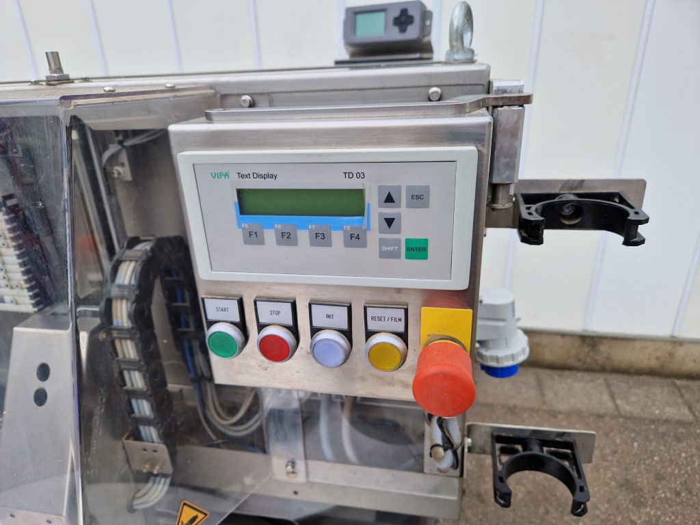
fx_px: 465
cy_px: 262
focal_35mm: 23
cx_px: 350
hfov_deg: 73.9
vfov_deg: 58.9
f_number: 1.8
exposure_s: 1/904
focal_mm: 5.4
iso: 50
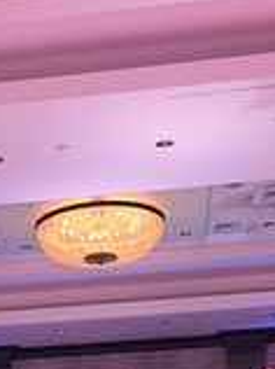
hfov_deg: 13.6
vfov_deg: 16.6
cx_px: -45
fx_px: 1126
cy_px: 577
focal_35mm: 106
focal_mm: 30
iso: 2500
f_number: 5
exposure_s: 1/250
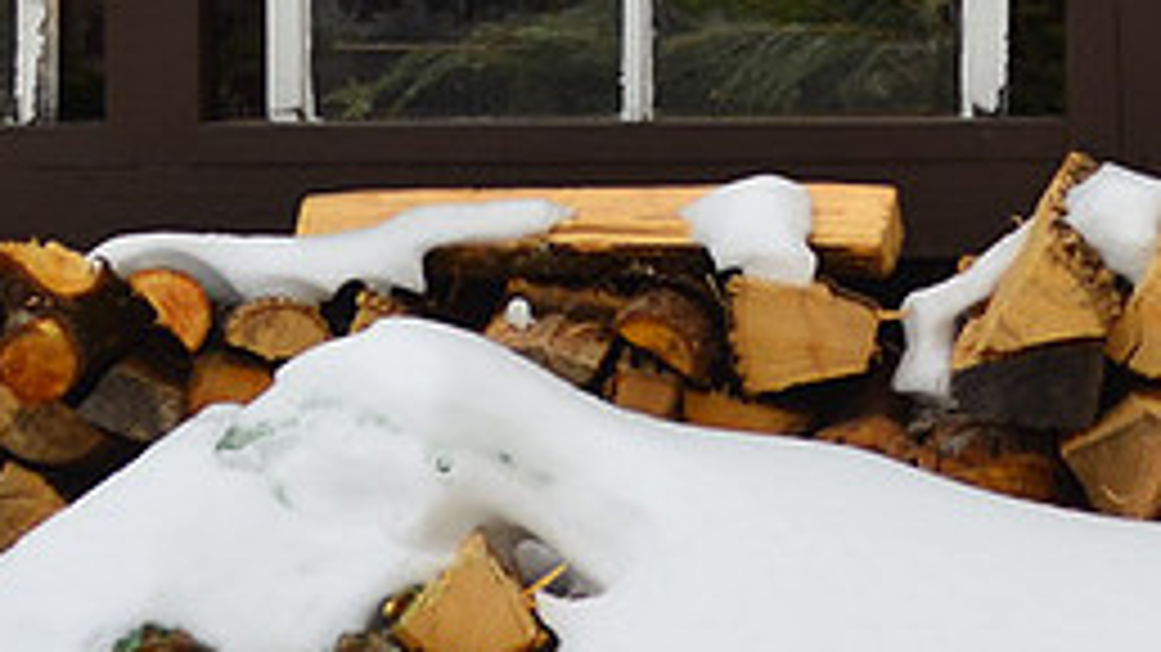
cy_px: -250
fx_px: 7209
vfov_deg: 5.1
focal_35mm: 234
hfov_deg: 9.1
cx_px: 1197
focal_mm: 35
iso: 100
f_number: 6.3
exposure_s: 1/160
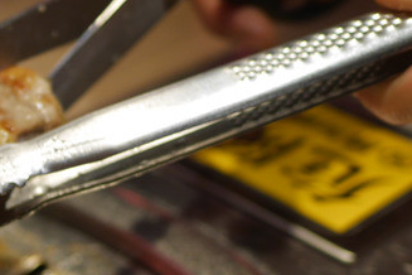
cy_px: 244
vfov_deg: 15.7
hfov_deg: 21.9
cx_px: -86
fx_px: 984
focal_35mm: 86
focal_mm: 15
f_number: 2
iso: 200
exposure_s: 1/125
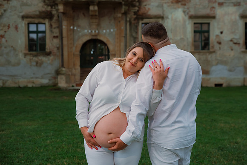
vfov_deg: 22.3
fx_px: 418
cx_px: 136
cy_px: 74
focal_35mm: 61
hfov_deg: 32.9
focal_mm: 55
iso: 500
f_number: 3.2
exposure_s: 1/250
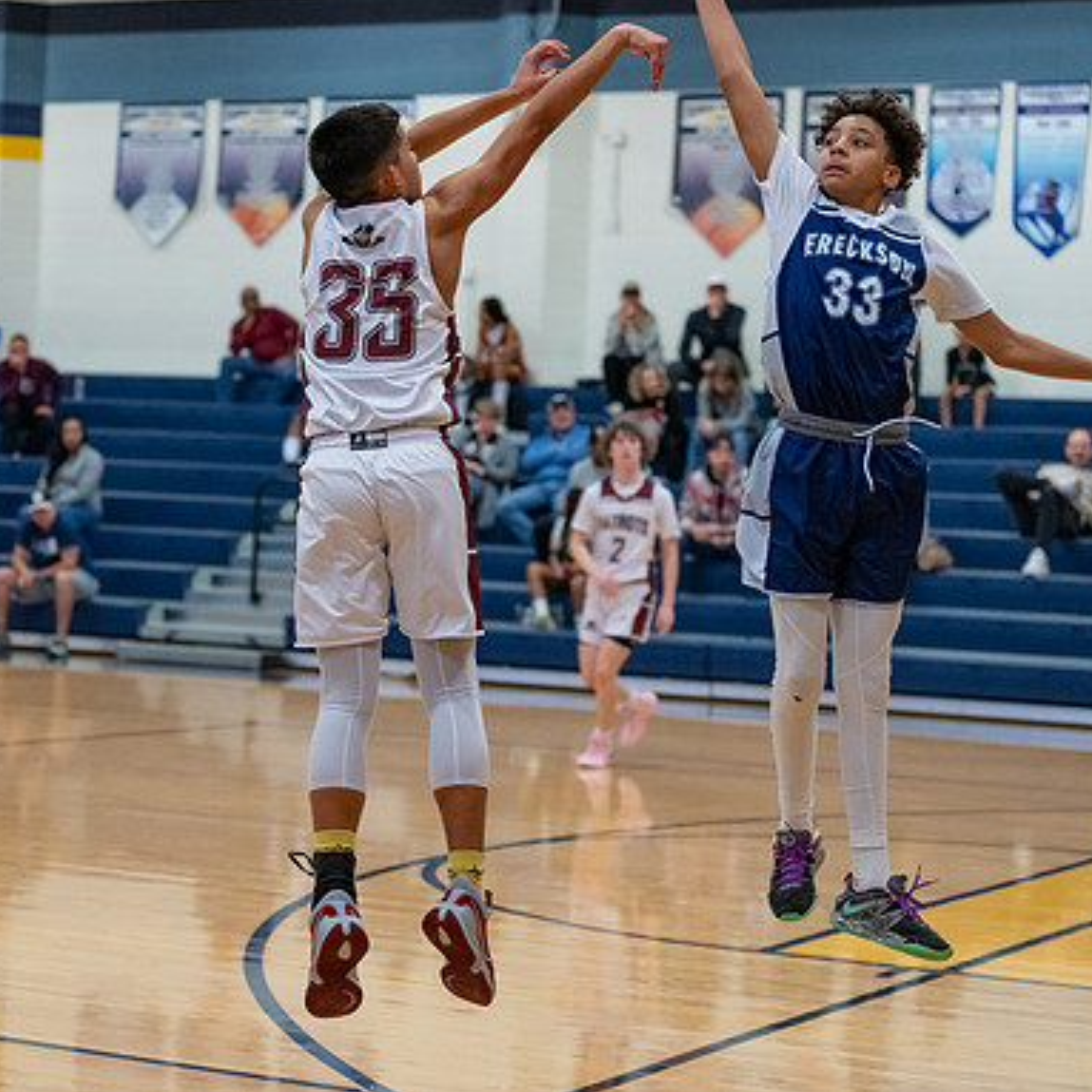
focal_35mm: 90
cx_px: 396
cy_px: 546
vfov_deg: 19.3
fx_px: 3212
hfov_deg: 19.3
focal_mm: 70
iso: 5000
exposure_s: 1/1000
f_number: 2.8
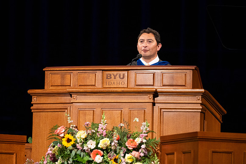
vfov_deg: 5.8
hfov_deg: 8.6
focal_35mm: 238
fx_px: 1628
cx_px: 122
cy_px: 88
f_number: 3.5
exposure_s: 1/320
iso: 2500
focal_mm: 200
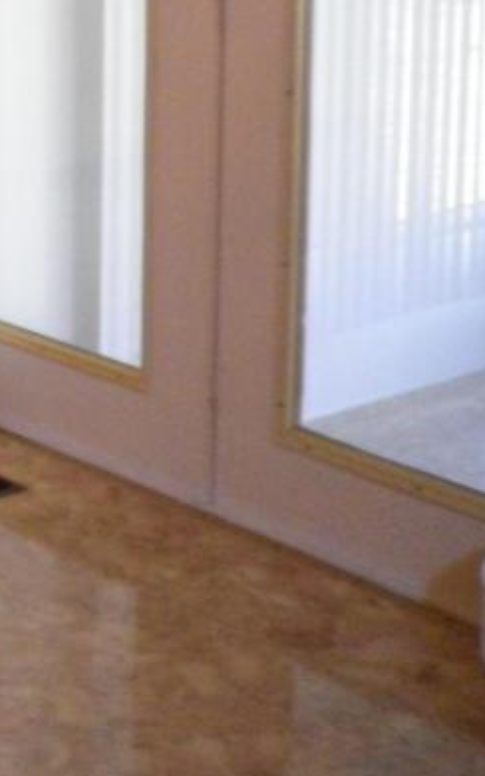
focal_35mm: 78
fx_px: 1648
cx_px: -402
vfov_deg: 25.3
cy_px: 26
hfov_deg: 14.6
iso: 640
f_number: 3.5
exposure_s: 1/100
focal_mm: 5.05
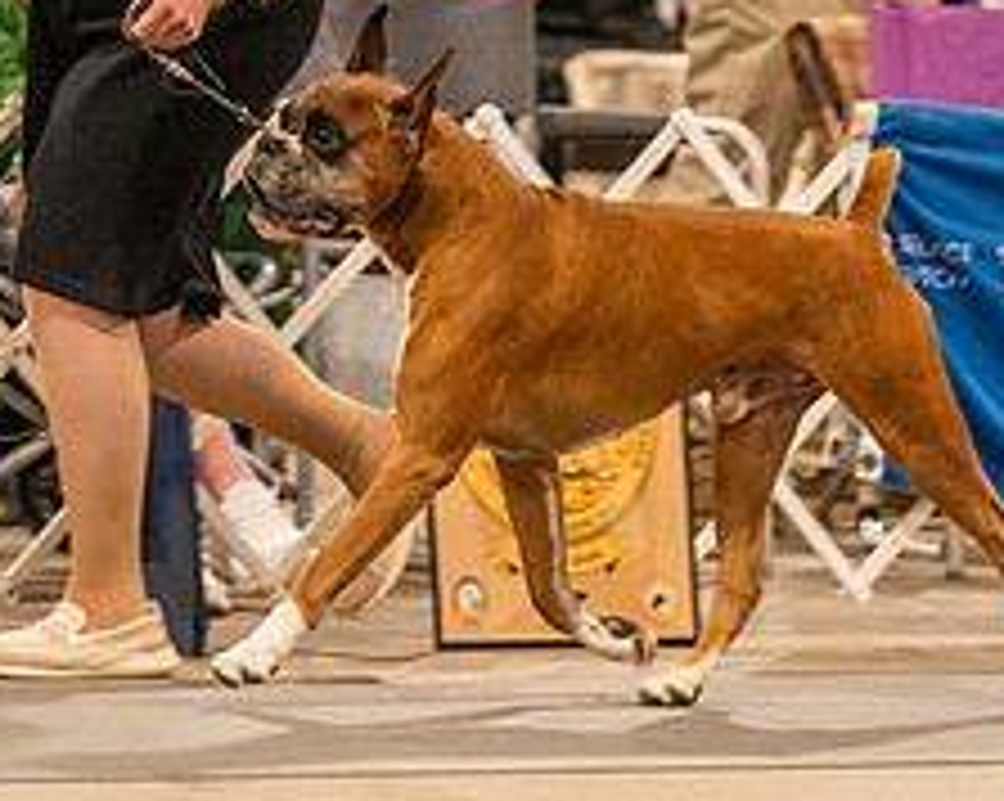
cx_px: 414
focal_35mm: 389
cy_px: -47
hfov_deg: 5.0
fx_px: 11549
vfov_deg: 4.0
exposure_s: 1/250
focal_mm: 159
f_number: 3.5
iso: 6400
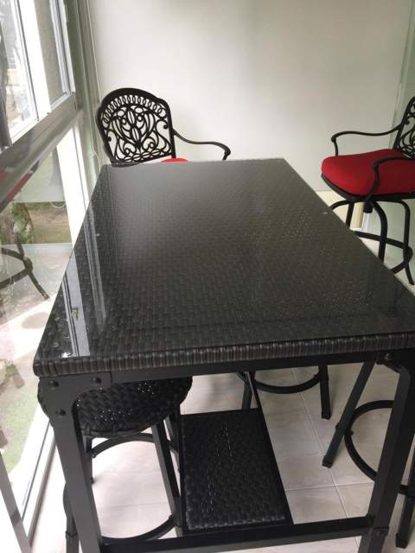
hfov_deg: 48.2
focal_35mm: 29
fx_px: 464
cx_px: 208
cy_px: 276
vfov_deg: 61.7
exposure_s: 1/60
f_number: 2.2
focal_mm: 4.15
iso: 32
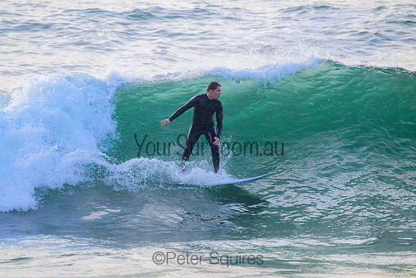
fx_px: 7513
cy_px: 139
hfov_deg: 3.2
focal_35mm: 650
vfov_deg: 2.1
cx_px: 208
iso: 4000
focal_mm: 650
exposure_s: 1/1600
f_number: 11
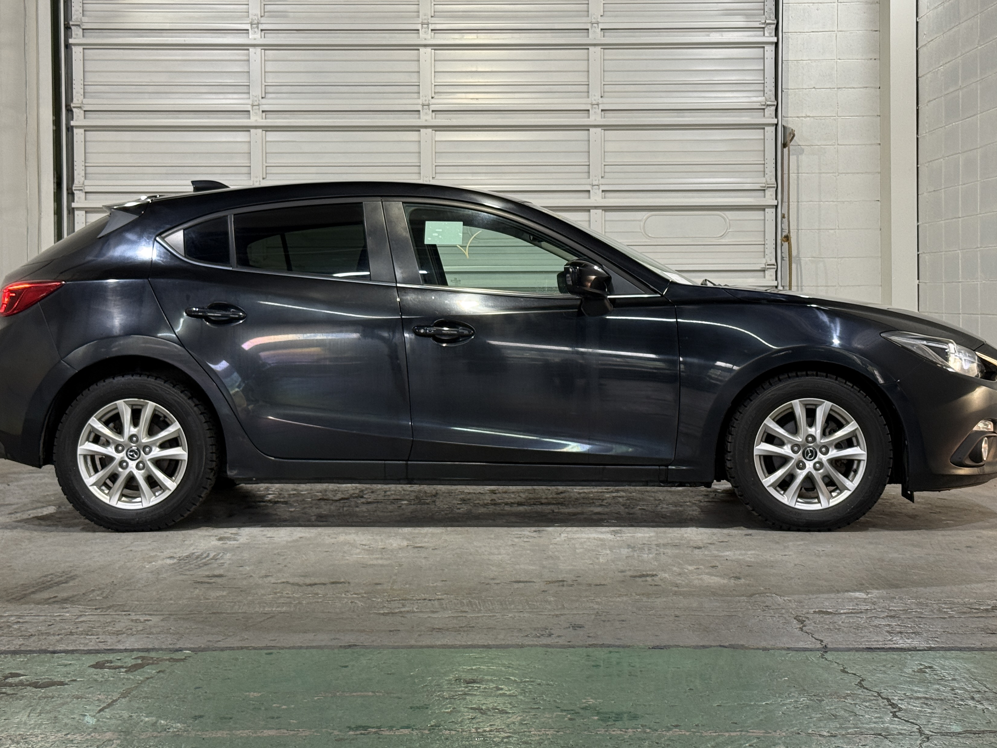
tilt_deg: +0.2
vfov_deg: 24.8
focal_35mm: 59
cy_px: 298
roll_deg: -0.4
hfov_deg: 32.7
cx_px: 499
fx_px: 1699
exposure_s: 1/60
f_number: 1.78
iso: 80
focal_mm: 6.76
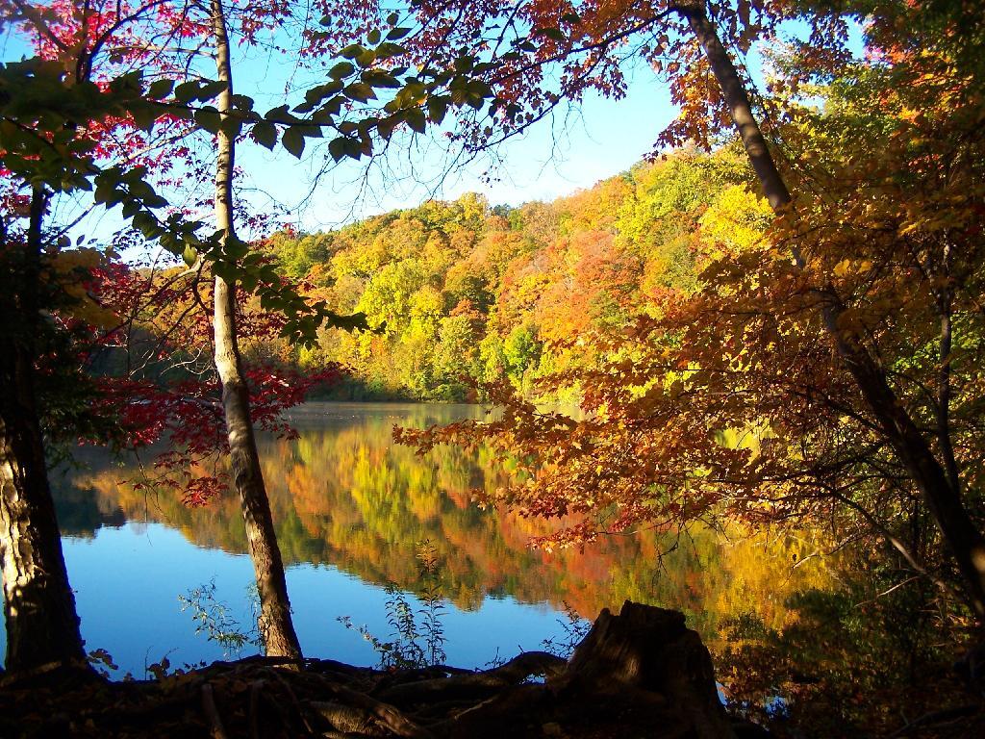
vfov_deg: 37.7
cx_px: 492
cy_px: 370
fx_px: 1081
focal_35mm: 38
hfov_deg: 49.0
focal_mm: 6.3
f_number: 2.8
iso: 100
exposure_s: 1/320
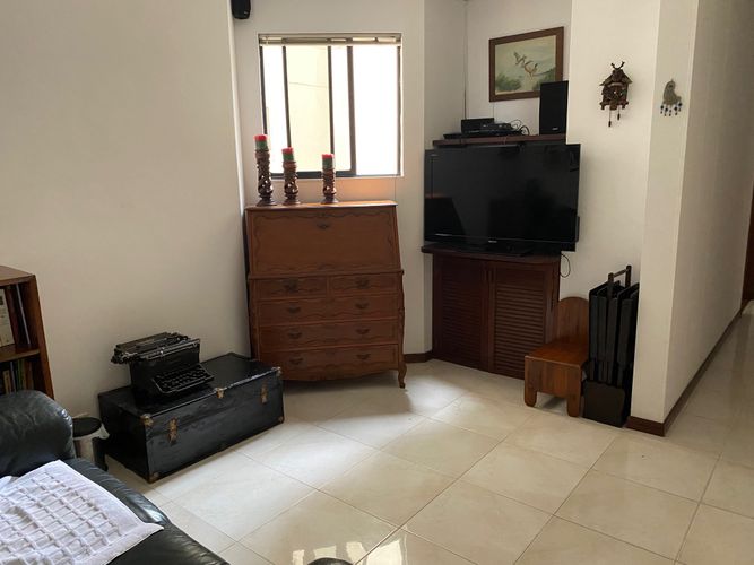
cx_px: 377
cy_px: 282
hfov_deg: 67.3
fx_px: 566
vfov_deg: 53.0
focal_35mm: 26
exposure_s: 1/60
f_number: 1.8
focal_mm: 4.25
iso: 500
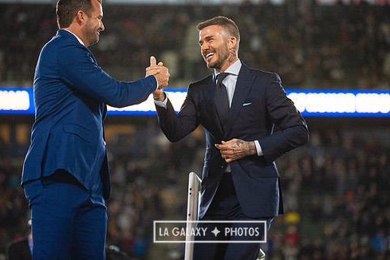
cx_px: 210
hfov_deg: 12.4
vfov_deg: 8.3
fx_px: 1798
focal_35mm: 166
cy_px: 112
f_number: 2.8
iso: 3200
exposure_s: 1/2000
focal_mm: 140
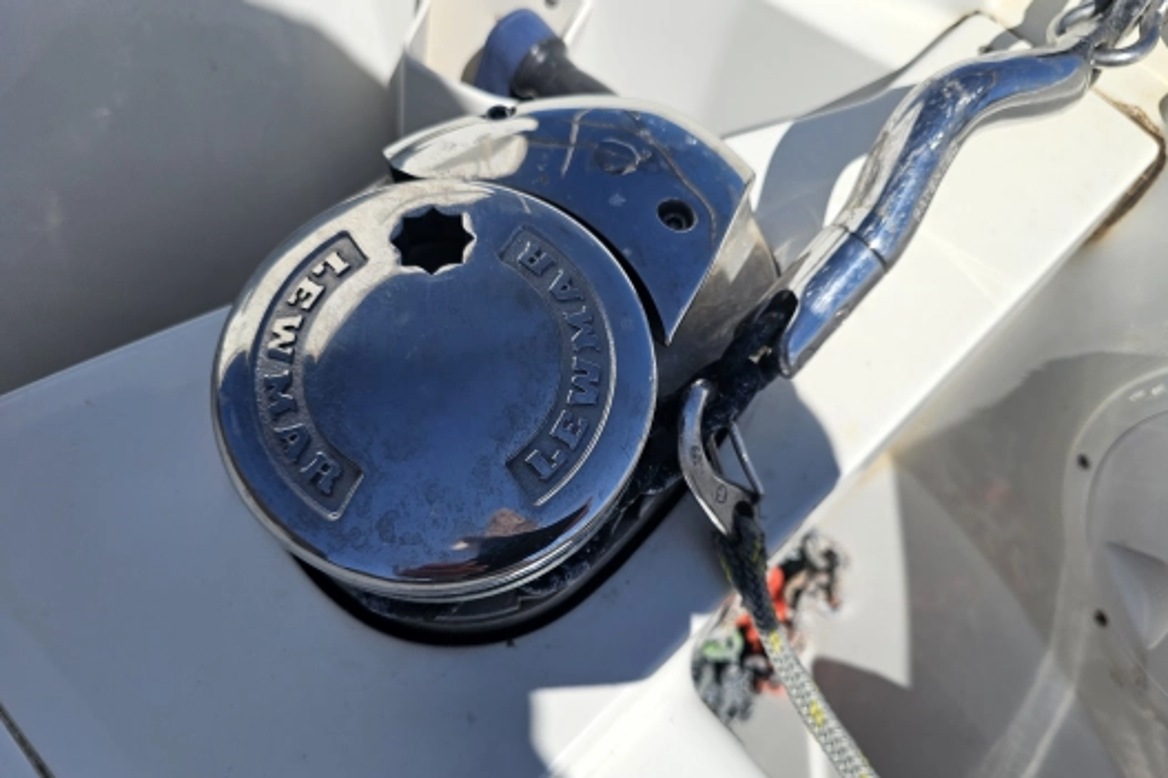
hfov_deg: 71.5
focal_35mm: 25
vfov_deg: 51.2
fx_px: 811
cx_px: 601
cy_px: 431
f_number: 1.7
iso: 12
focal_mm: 6.3
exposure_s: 1/1501
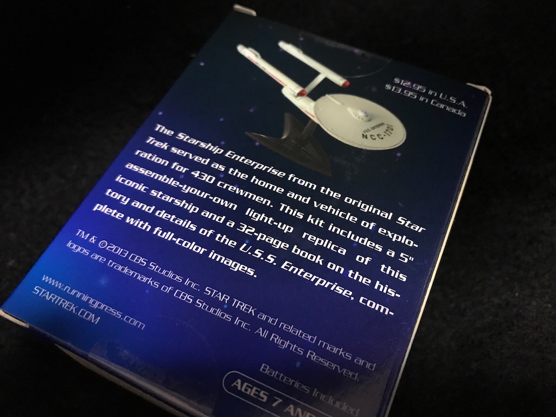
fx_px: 466
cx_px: 287
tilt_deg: -60.3
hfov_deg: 61.7
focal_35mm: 29
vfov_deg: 48.2
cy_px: 204
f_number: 1.8
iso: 100
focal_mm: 3.99
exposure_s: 1/15
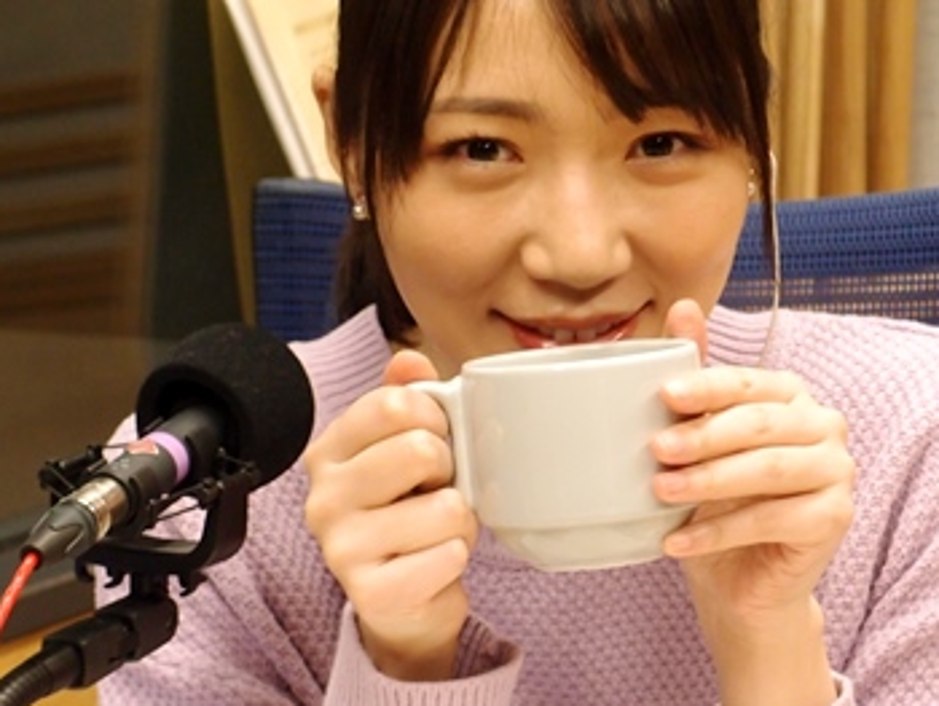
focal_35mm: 168
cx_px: 526
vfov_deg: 8.8
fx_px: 4560
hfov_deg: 11.8
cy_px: 515
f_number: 2.4
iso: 200
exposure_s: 1/50
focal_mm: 19.84
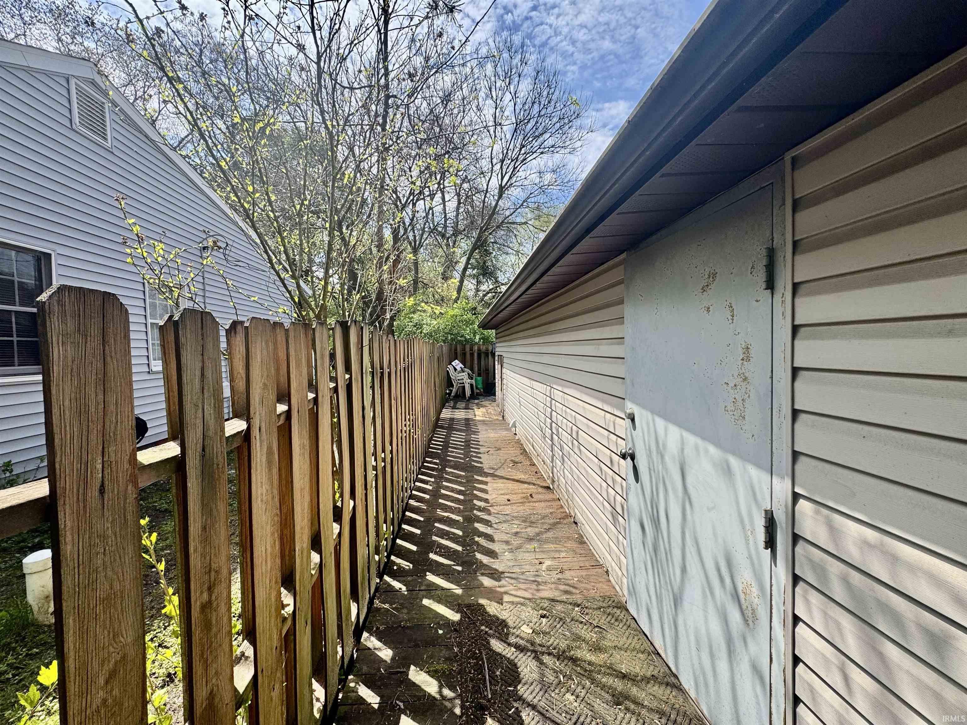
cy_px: 362
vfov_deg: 85.7
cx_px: 484
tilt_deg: -0.4
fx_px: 391
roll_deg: +1.6
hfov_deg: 102.1
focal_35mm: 14
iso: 50
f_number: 2.2
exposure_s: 1/956
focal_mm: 2.22
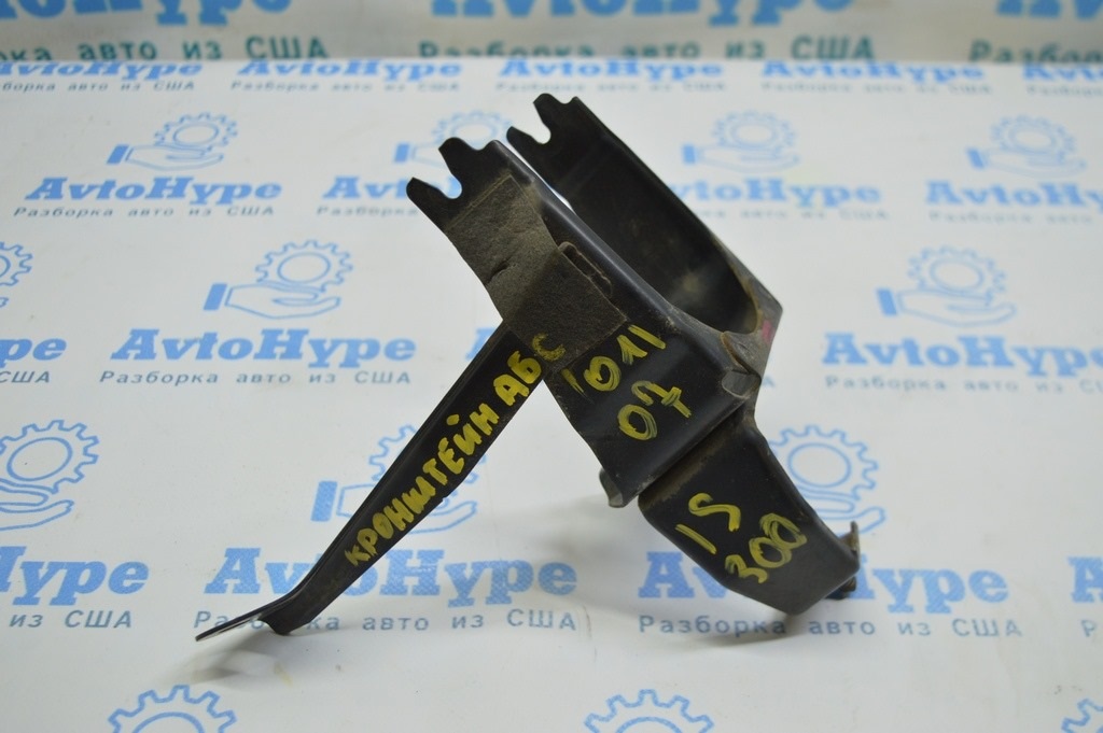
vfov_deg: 31.8
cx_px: 552
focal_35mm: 42
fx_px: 1286
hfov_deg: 46.4
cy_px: 366
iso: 400
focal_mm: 28
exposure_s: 1/60
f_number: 4.5
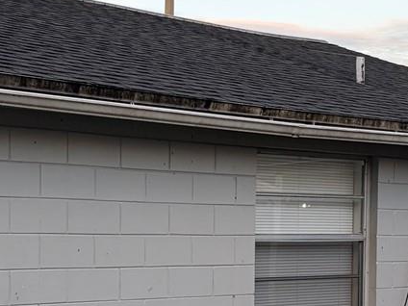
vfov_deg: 15.0
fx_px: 1155
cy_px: 246
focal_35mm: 98
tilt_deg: -0.3
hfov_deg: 20.0
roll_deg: -1.2
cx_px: 215
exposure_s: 1/294
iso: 40
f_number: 1.6
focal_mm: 5.96
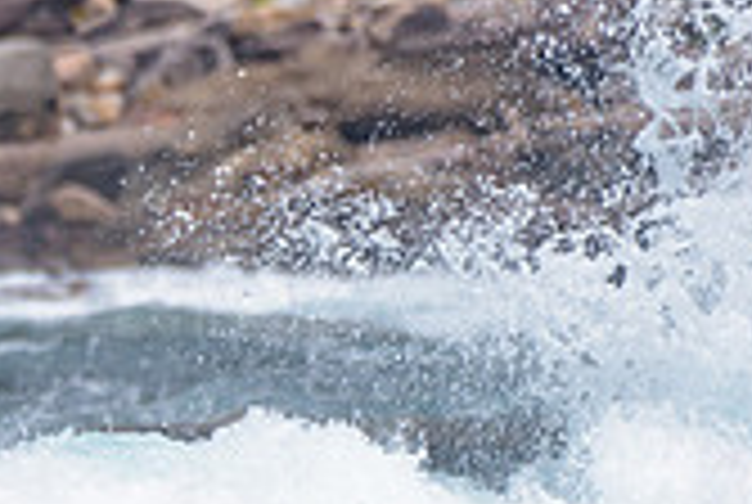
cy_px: 643
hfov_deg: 1.0
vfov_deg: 0.6
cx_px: -799
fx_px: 44488
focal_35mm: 2126
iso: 140
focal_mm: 500
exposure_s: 1/2000
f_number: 5.6
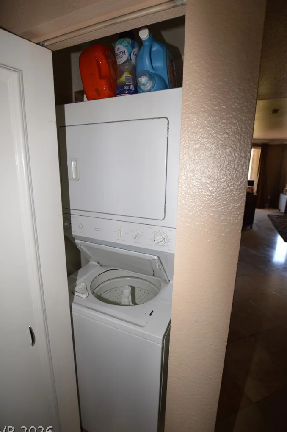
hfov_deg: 73.7
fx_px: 192
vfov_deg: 96.8
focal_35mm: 16
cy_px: 212
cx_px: 140
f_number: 3.5
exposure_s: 1/60
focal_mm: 10
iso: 200
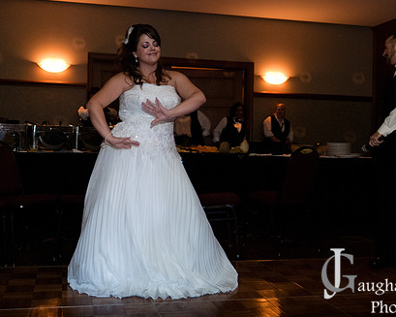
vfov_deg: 34.1
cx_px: 187
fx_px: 516
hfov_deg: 42.0
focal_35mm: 44
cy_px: 134
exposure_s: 1/60
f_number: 2.8
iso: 640
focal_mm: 22
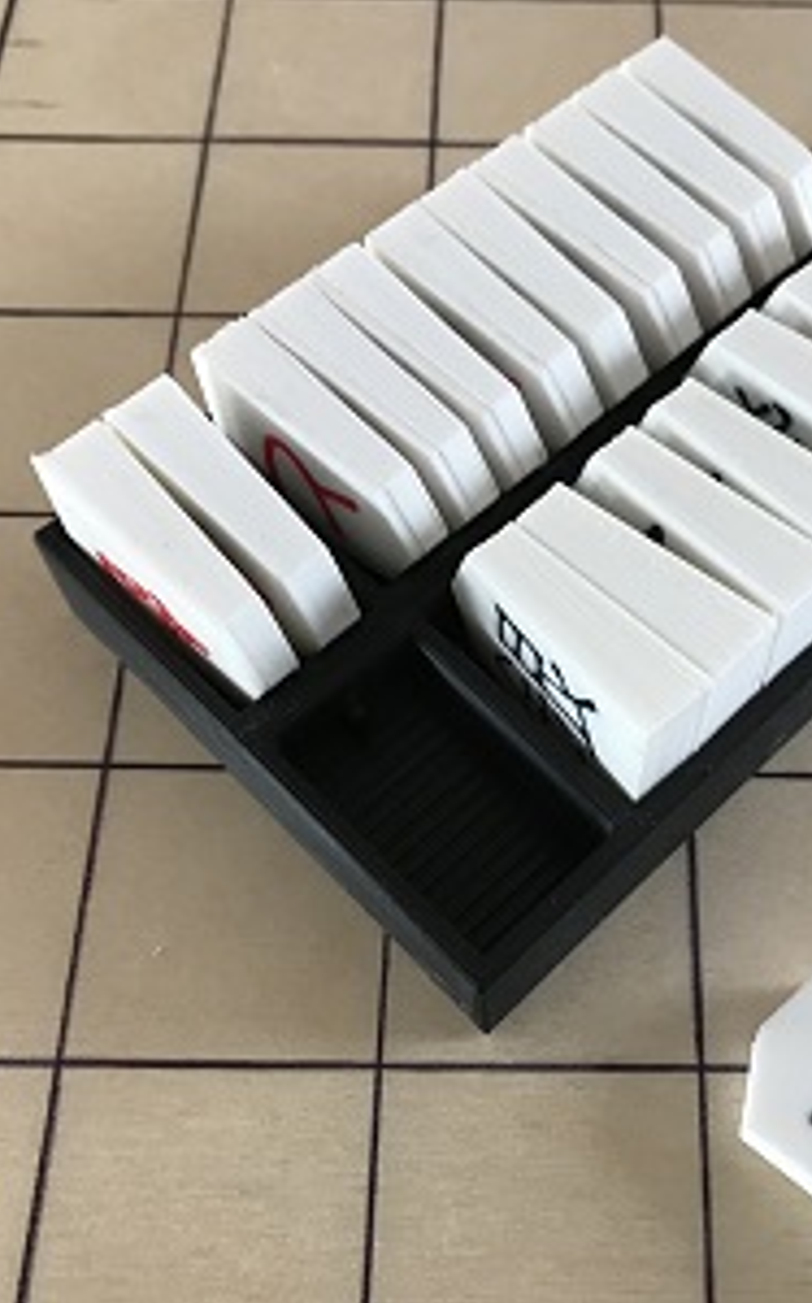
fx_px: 1419
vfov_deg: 49.3
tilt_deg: -60.2
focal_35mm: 40
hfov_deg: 31.4
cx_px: 595
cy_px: 649
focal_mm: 3.99
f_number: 1.8
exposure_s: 1/20
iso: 40
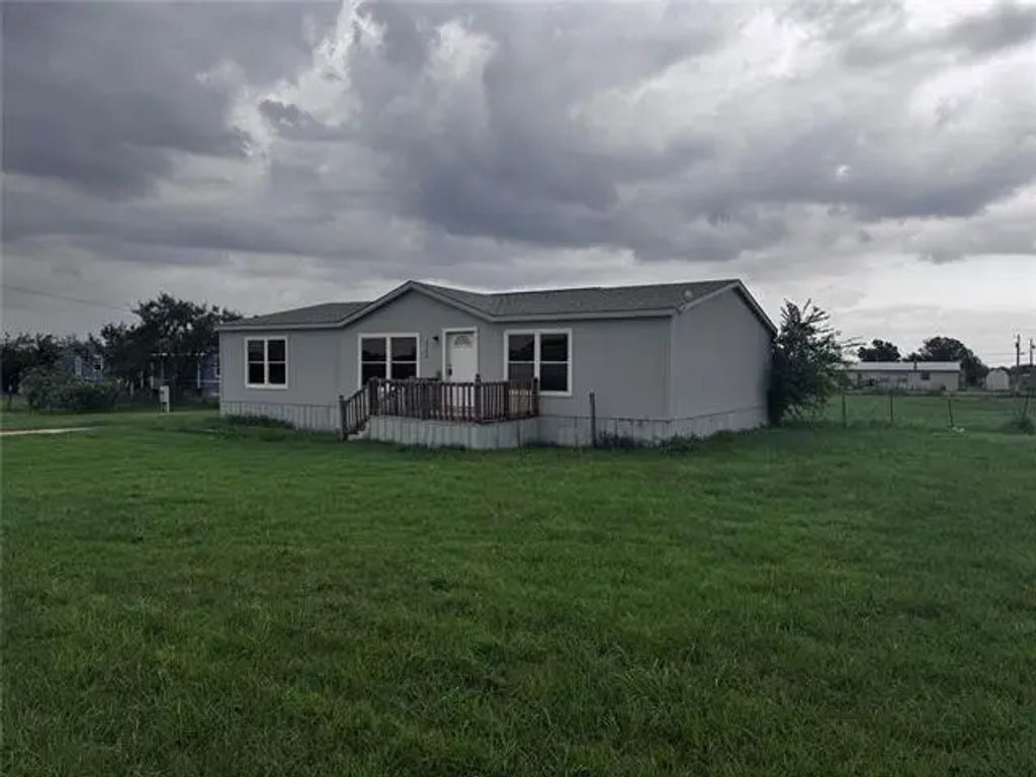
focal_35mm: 24
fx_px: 718
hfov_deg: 71.6
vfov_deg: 56.8
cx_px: 518
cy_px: 388
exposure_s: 1/383
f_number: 1.78
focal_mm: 6.76
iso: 80
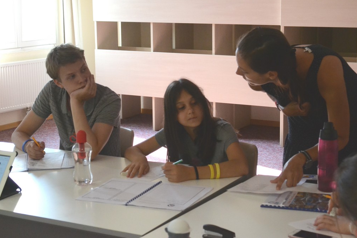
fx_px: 724
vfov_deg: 18.7
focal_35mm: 73
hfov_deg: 27.7
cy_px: 119
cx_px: 178
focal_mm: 48
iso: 3200
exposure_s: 1/320
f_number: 9
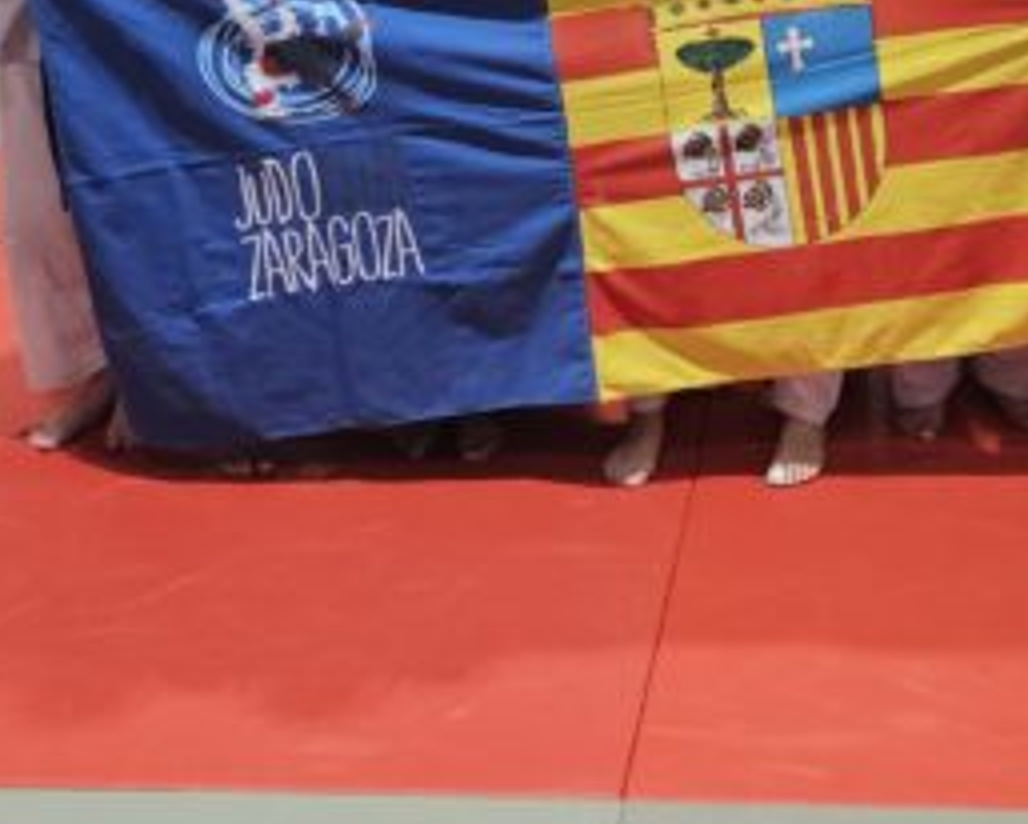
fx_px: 2040
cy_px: -140
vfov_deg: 21.4
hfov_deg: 27.8
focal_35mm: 67
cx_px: 808
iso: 200
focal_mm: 5.4
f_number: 1.8
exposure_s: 1/180
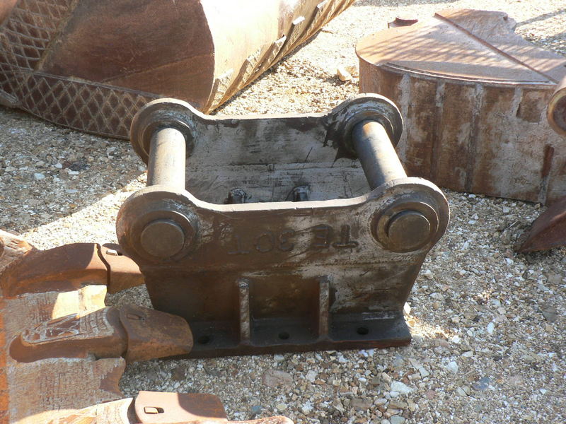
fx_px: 768
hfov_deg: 40.4
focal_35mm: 47
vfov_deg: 30.9
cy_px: 212
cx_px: 283
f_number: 3.2
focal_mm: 7.9
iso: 80
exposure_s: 1/100
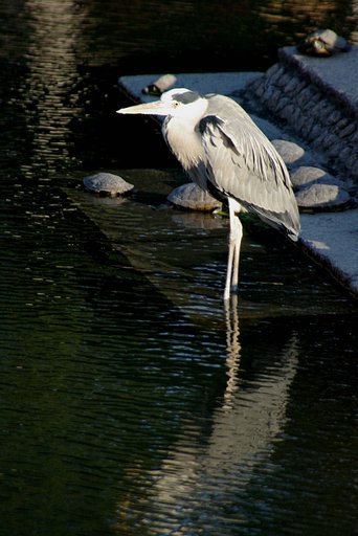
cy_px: 268
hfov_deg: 3.1
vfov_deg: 4.6
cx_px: 179
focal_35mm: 450
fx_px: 6703
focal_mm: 300
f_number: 6.3
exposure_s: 1/500
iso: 800
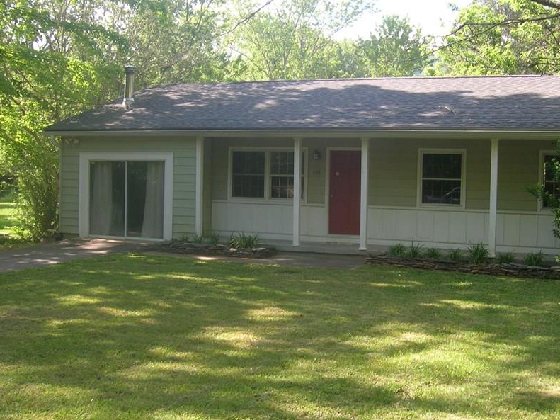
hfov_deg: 42.7
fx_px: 712
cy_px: 214
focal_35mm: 44
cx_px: 343
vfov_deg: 32.9
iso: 50
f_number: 4.9
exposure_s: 1/59
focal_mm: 5.7
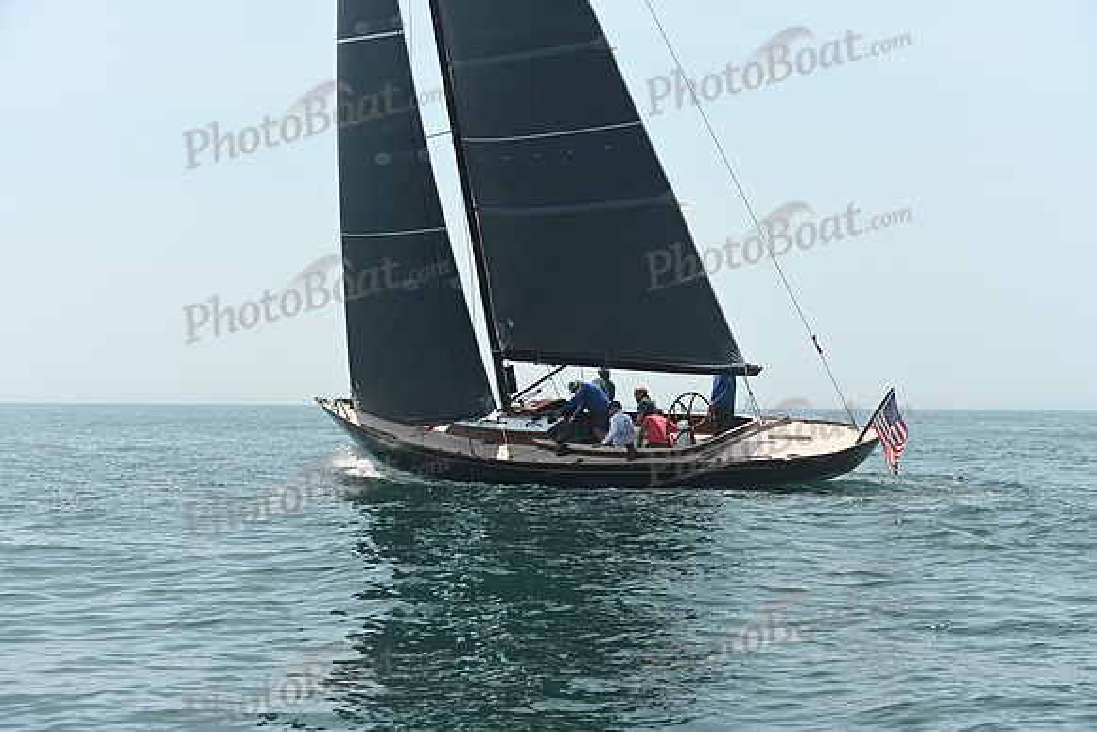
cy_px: 366
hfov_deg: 28.8
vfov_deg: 19.5
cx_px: 548
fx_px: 2133
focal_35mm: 70
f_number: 6.3
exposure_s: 1/1250
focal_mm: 70
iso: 320
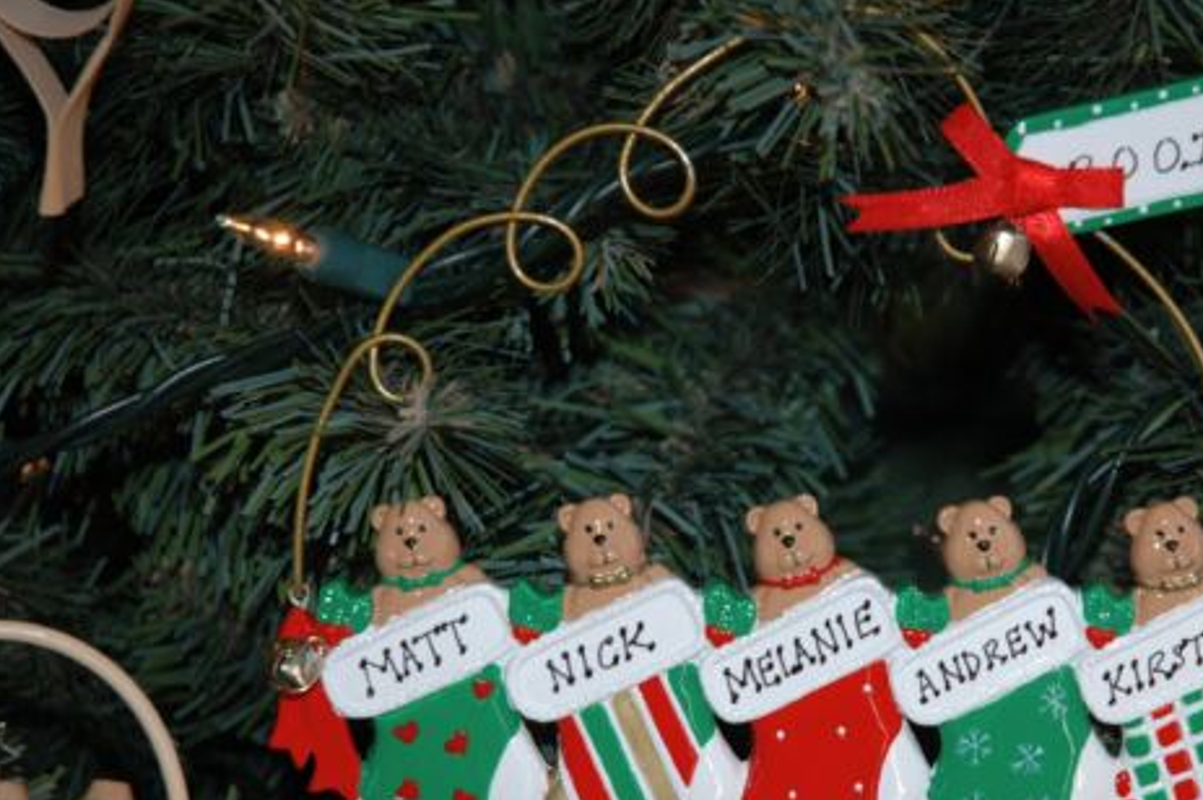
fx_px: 4842
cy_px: 547
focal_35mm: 145
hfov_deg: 14.1
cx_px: 818
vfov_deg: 9.4
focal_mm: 70
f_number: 4.5
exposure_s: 1/60
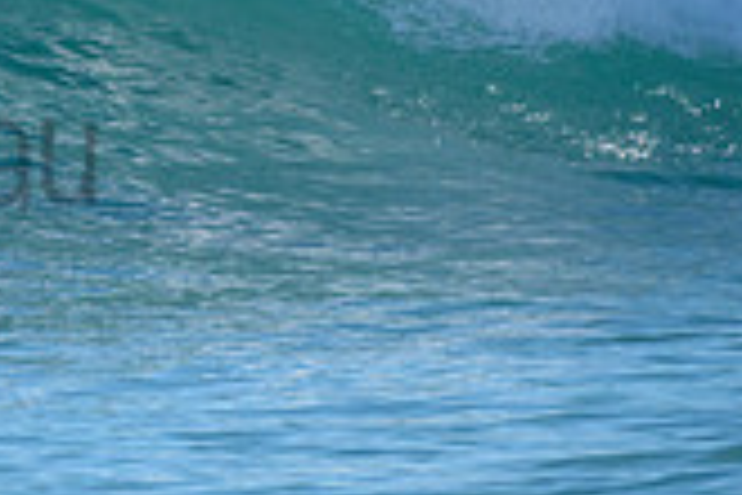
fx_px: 44290
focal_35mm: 2149
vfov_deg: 0.6
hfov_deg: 1.0
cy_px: -83
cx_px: -329
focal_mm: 500
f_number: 5.6
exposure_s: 1/2000
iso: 250
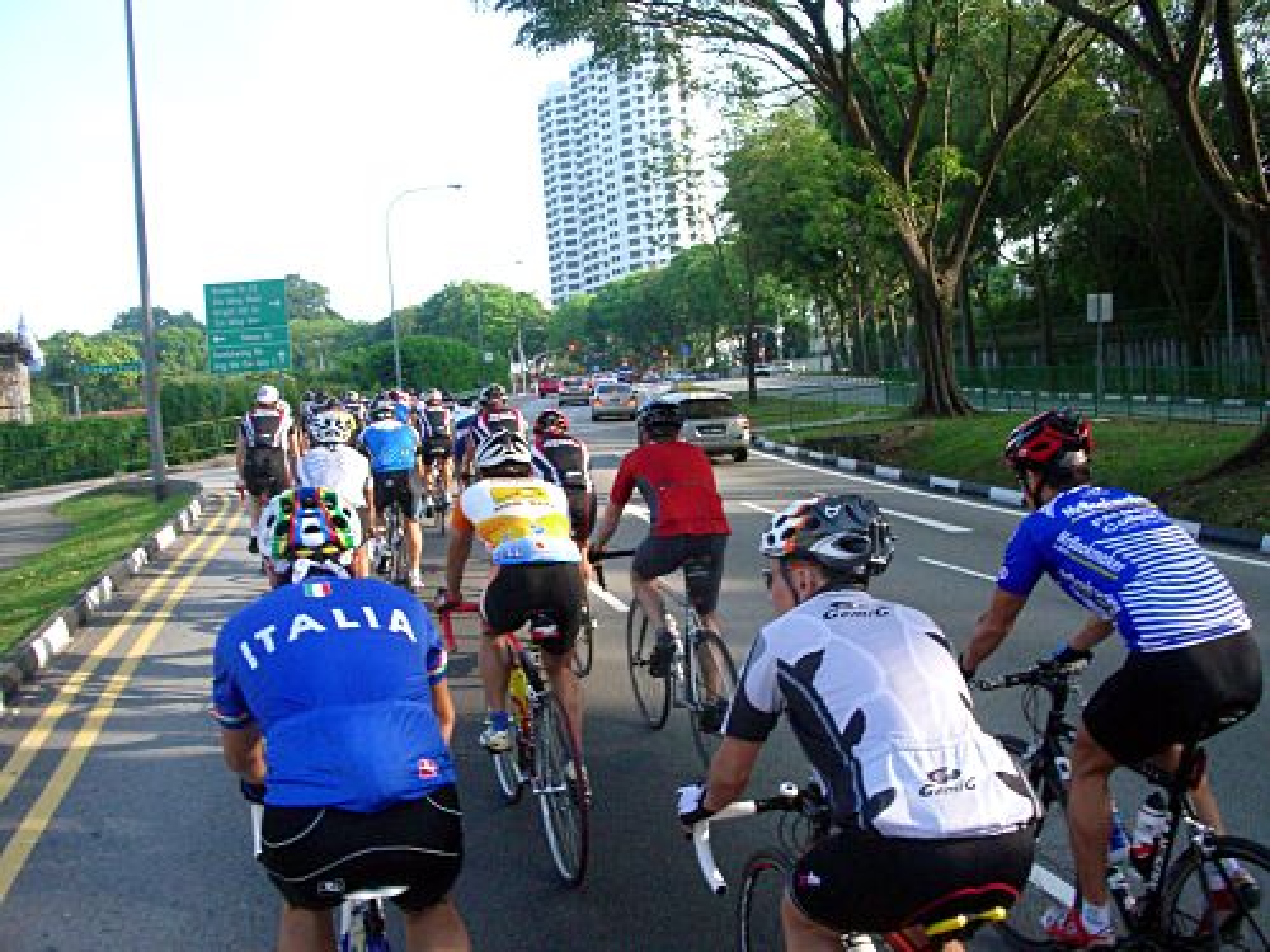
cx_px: 635
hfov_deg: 52.6
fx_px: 1284
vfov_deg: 40.7
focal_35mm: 35
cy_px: 476
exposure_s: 1/500
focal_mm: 5.8
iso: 400
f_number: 4.3
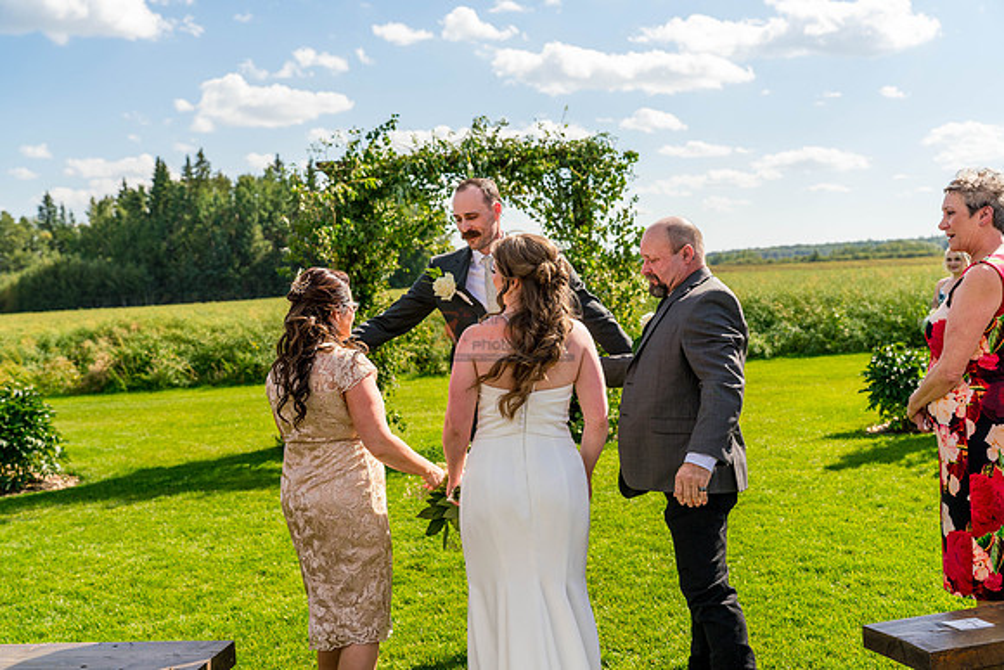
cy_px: 335
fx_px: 1172
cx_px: 502
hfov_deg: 46.4
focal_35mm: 42
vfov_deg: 31.9
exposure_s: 1/2000
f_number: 4.5
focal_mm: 42
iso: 400
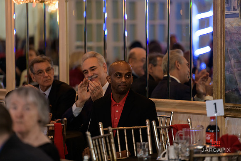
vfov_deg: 6.9
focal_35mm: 200
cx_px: 120
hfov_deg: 10.3
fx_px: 1339
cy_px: 80
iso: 1000
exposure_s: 1/125
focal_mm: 200
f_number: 3.2
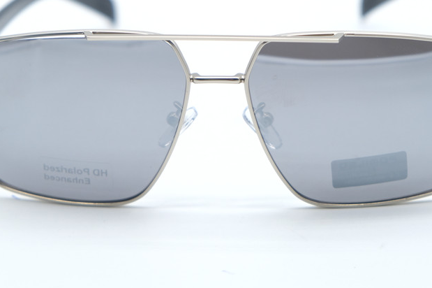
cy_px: 88
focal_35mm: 118
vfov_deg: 11.6
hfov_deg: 17.4
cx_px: 201
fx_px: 1415
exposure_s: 1/1000
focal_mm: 48.4
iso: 640
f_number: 4
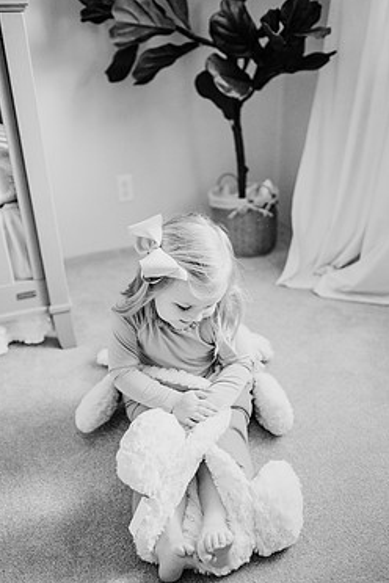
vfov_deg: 63.6
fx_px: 470
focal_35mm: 29
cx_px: 191
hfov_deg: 45.0
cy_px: 317
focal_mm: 24
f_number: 2
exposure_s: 1/800
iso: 1250
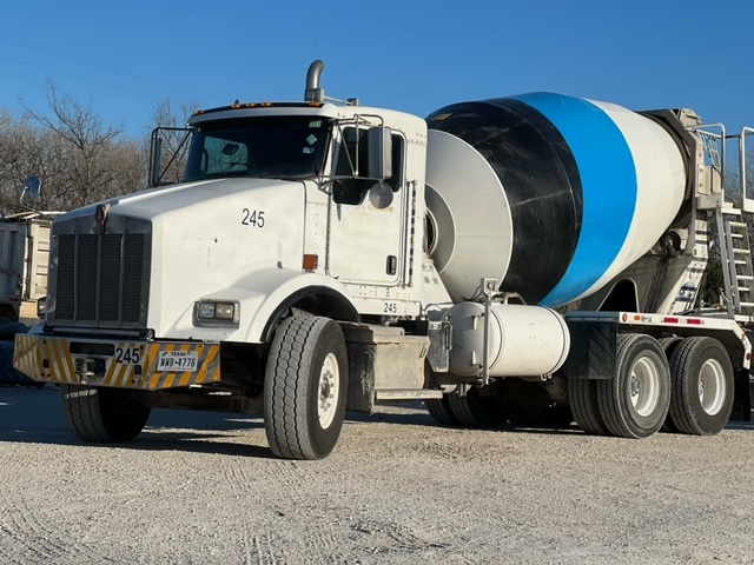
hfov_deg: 25.3
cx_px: 377
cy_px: 282
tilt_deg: +0.9
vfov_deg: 19.1
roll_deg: -3.4
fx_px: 1677
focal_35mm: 77
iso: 32
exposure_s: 1/1508
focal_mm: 9
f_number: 2.8
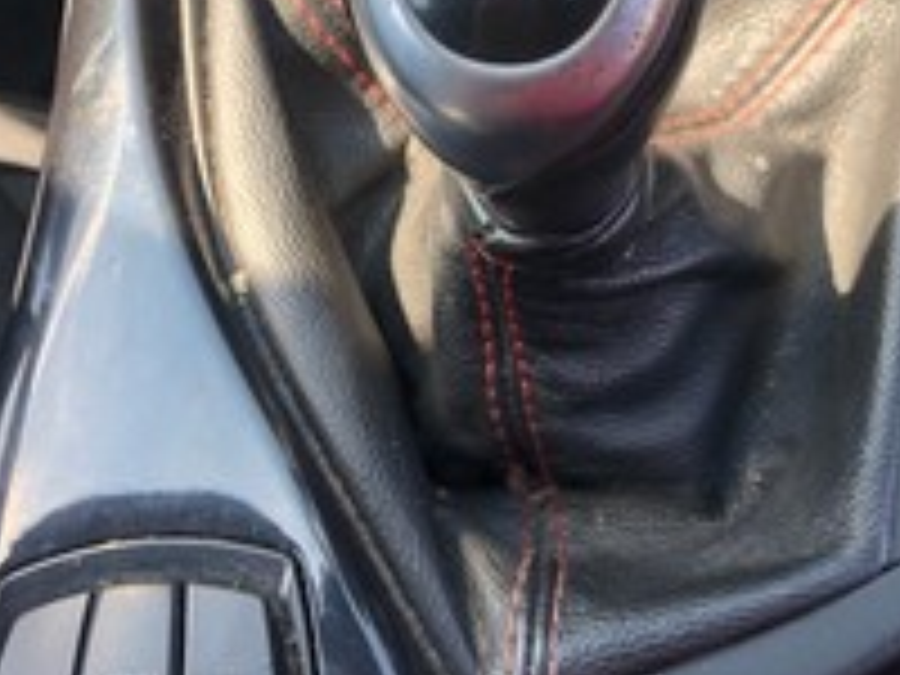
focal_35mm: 49
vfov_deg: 28.9
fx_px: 1274
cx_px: 518
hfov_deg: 38.8
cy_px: 122
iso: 25
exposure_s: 1/120
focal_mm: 4
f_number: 1.8
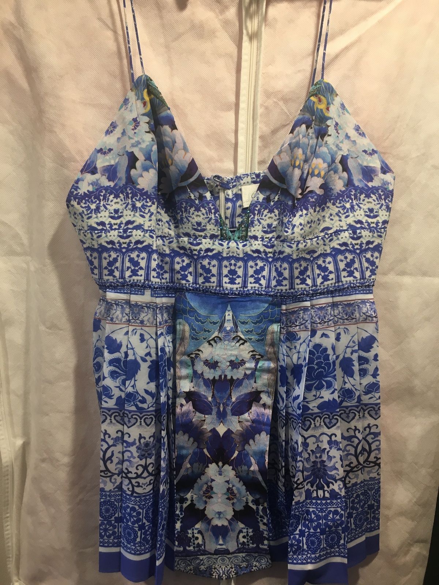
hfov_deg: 48.2
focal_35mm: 29
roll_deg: -0.3
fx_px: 490
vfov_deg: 61.7
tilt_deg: -12.5
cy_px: 292
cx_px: 220
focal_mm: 4.15
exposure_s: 1/33
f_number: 2.2
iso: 64
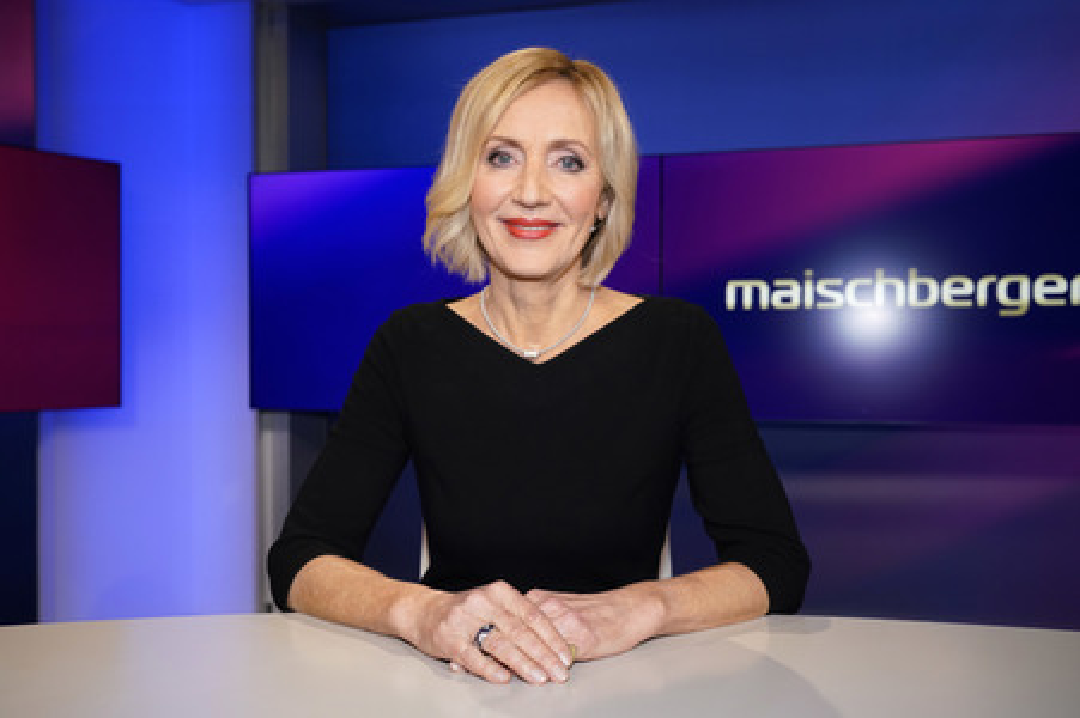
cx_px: 540
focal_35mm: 33
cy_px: 359
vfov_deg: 39.9
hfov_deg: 57.3
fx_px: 989
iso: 1600
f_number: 5
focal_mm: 33
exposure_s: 1/125
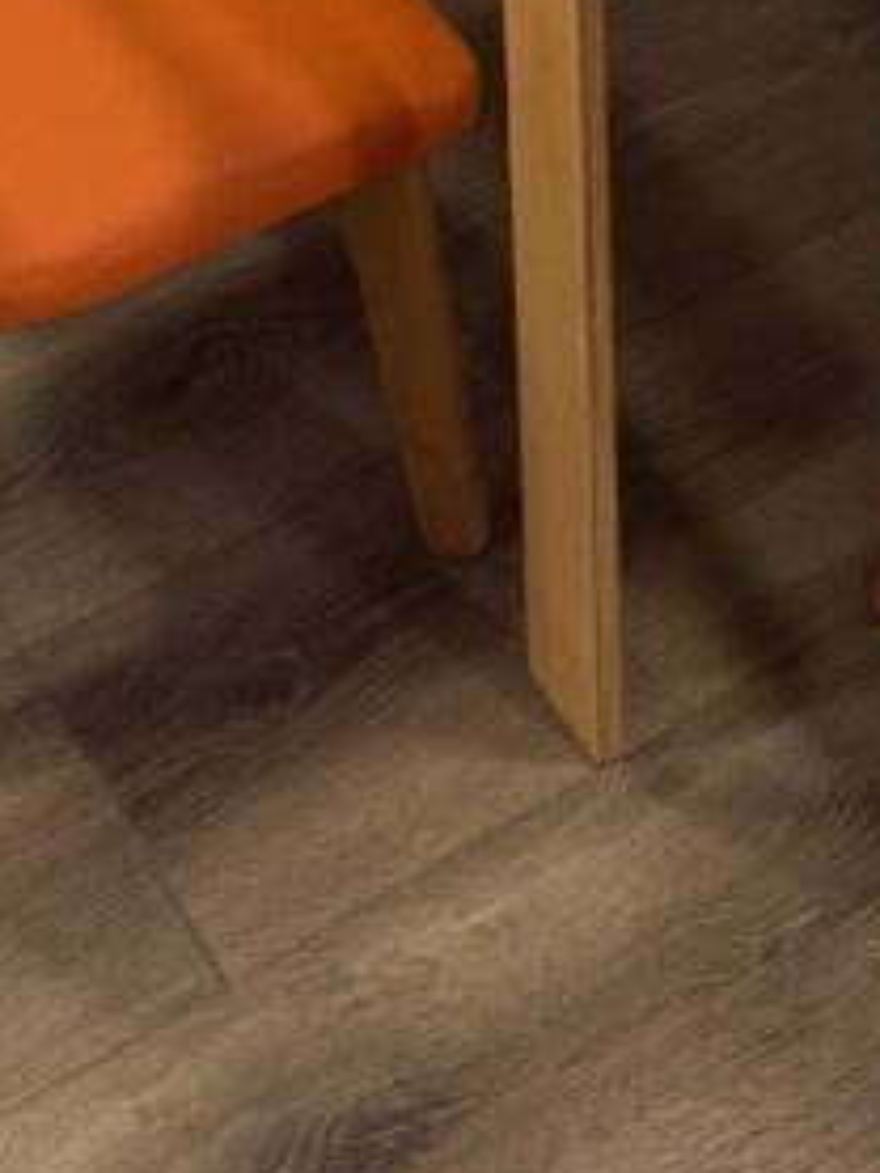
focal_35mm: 104
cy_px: -936
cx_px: 537
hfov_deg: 14.2
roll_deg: +0.4
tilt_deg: -26.9
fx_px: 3522
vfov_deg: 16.0
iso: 80
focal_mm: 6.76
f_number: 1.78
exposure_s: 1/100
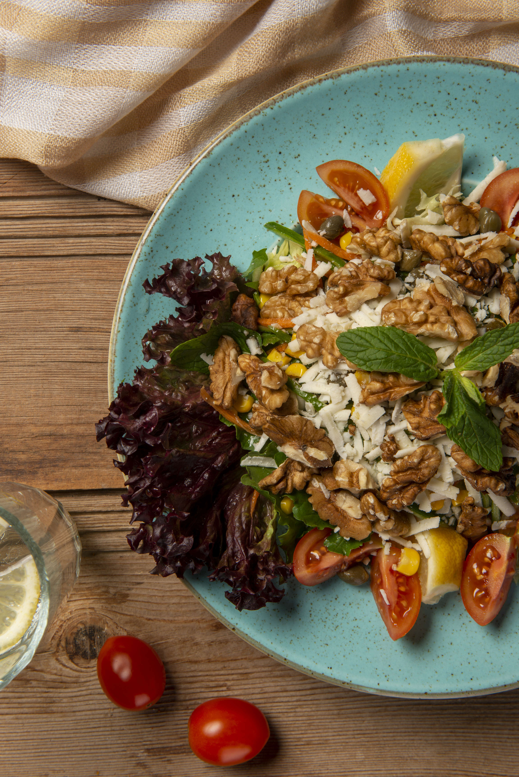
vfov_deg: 36.2
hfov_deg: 24.6
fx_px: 1188
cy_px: 388
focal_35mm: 55
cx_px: 260
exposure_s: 1/125
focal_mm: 55
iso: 100
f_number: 14
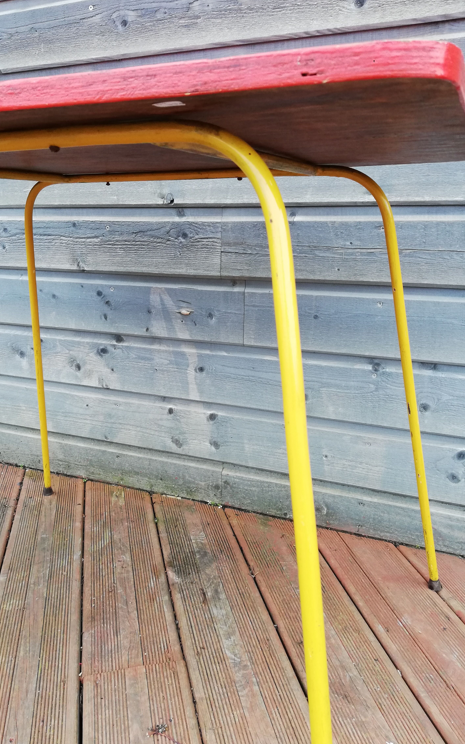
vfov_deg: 66.5
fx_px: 568
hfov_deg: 44.5
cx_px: 208
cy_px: 372
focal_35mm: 28
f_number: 2.2
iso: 125
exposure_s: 1/50
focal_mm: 3.81
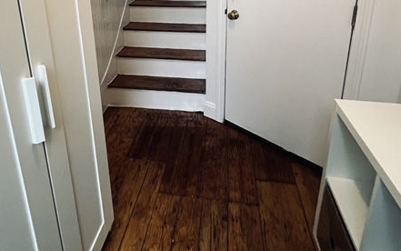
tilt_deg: -15.8
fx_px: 262
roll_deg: +2.4
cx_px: 174
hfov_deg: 74.4
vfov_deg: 46.5
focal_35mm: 24
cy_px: 28
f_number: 1.8
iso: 500
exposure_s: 1/59
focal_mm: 1.57
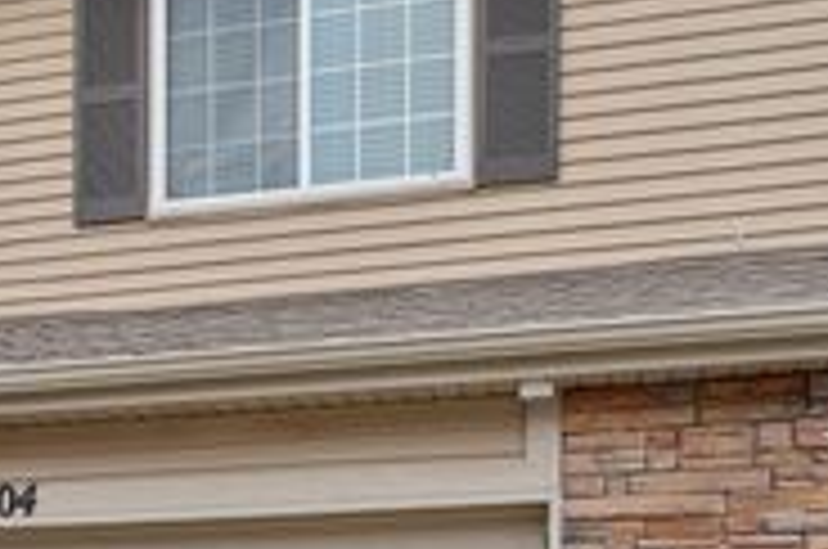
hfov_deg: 23.8
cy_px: 605
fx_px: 1845
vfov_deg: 16.4
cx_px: -63
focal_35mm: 80
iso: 400
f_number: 9
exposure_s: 1/125
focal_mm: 29.5
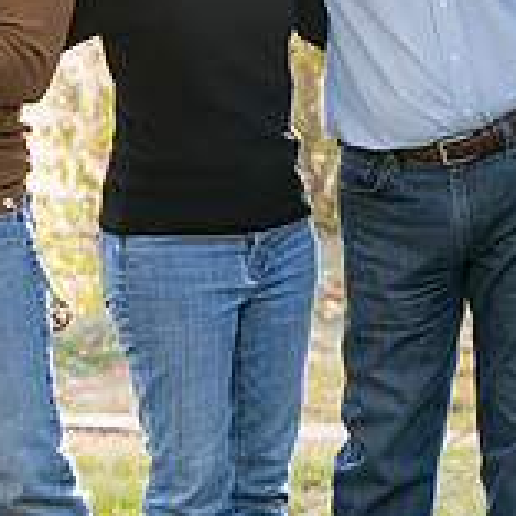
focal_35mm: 328
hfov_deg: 5.3
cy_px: -15
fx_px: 5532
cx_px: 400
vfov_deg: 5.3
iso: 2000
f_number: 5
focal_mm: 104
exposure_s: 1/250
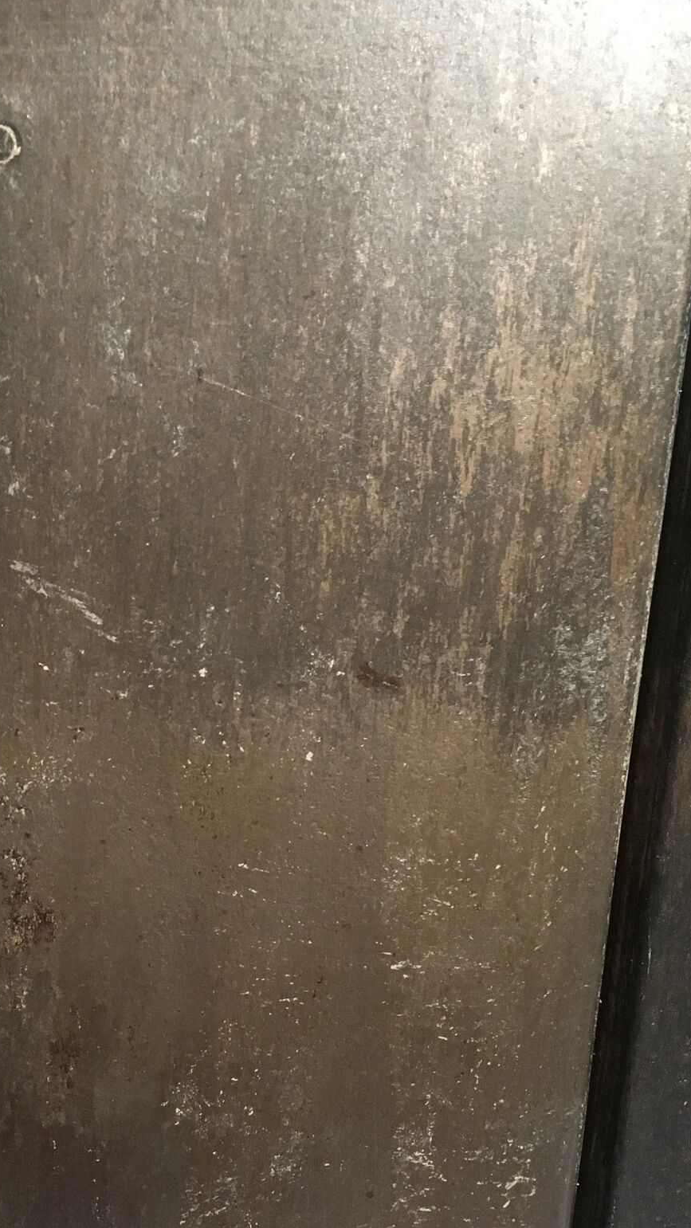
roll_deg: -1.2
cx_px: 140
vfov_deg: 49.3
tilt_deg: -16.4
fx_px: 1335
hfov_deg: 28.4
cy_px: 687
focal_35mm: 41
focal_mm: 4.15
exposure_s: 1/17
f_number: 2.2
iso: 200
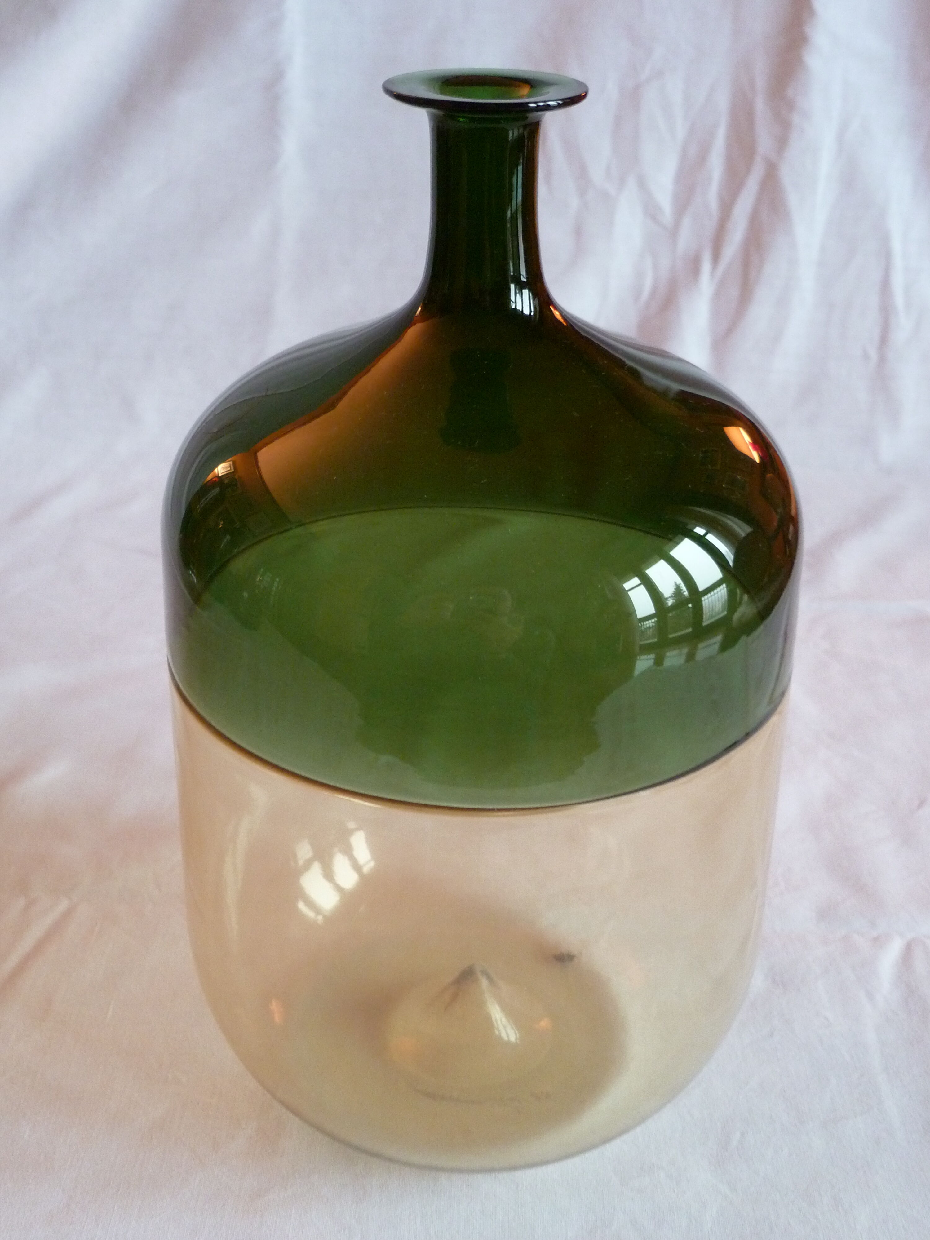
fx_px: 1505
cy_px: 620
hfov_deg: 34.3
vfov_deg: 44.8
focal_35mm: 42
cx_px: 465
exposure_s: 1/10
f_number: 3.3
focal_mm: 7.5
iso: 400
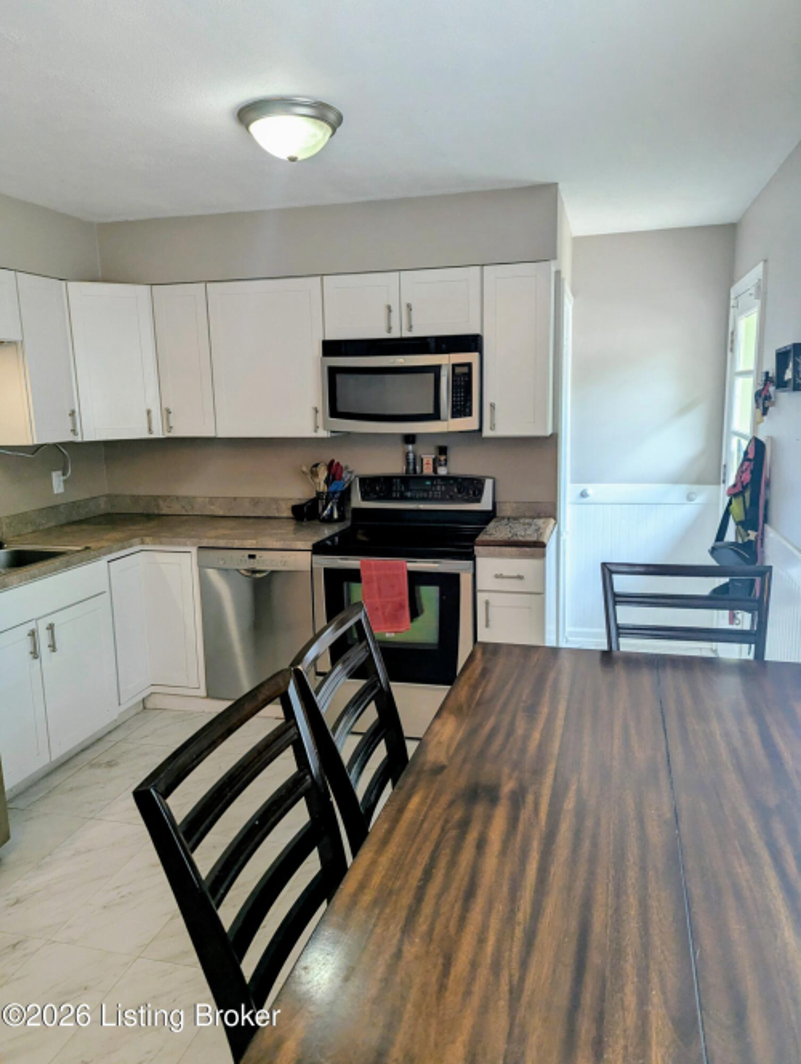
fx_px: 739
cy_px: 532
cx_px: 400
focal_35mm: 24
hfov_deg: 56.9
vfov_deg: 71.5
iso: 176
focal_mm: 6.81
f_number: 1.85
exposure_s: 1/72.9
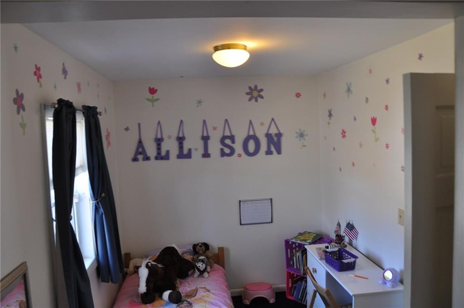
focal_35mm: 27
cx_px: 232
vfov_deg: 47.8
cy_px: 154
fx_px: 347
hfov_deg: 67.5
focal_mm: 18
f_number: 5.6
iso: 400
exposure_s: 1/30
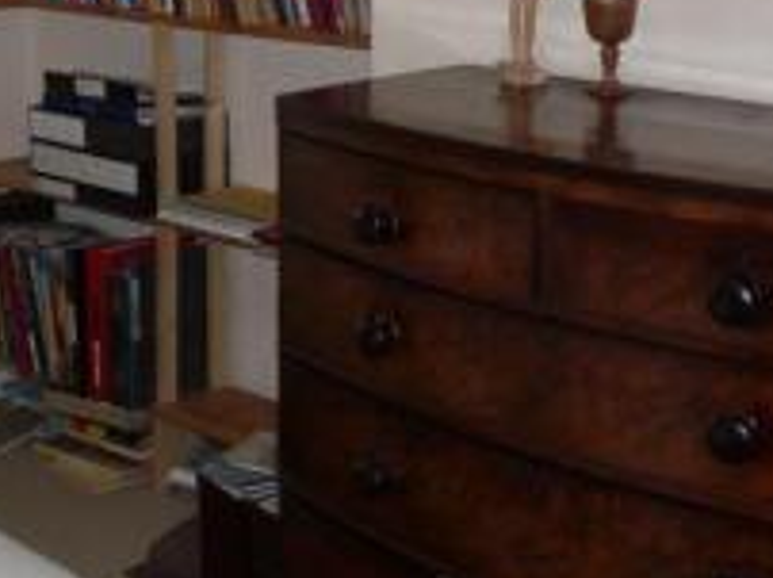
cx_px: 174
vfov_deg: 18.3
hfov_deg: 24.7
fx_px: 1740
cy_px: -17
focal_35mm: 78
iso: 100
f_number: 2.8
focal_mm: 4.8
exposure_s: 1/30
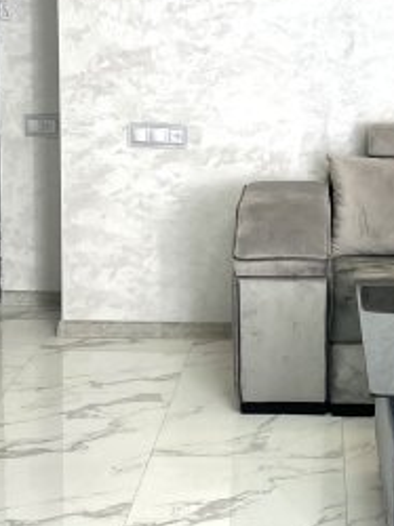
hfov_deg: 18.2
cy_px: 204
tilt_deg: -9.0
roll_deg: -2.3
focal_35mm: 80
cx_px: 324
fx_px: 1216
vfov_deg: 24.4
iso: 80
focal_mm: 5.7
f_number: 1.5
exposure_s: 1/100
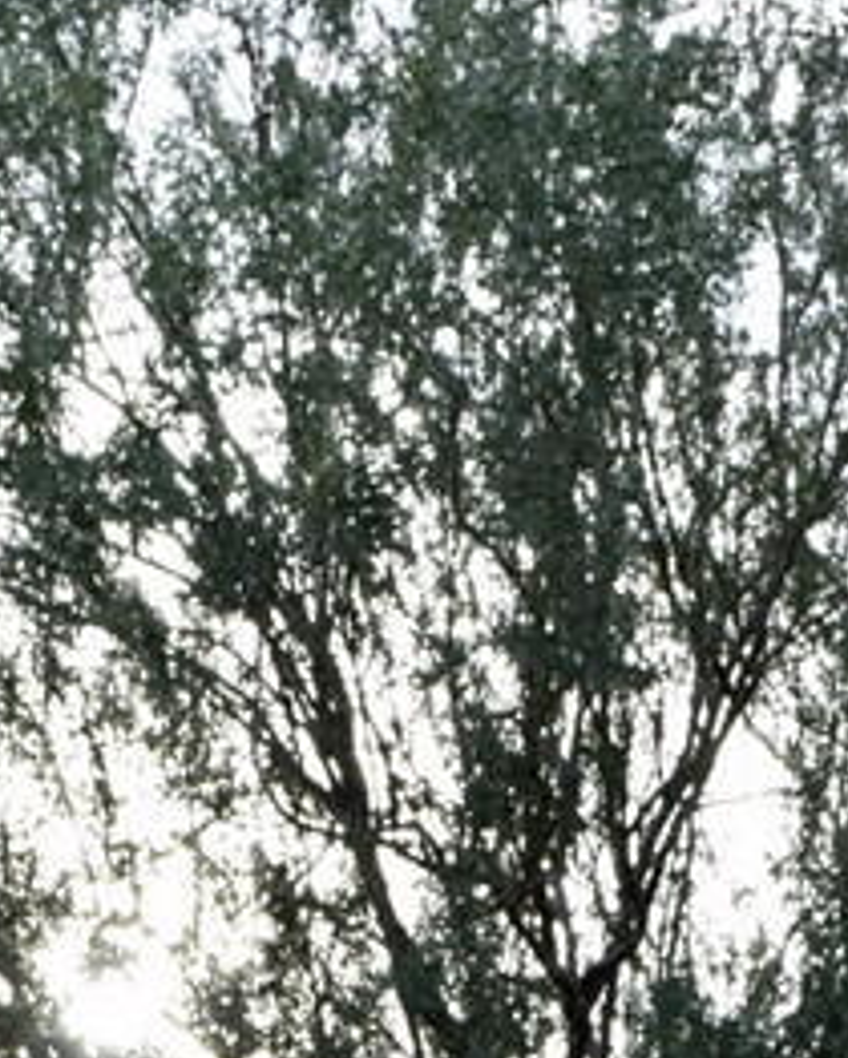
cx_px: 495
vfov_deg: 17.4
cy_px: 1595
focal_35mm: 99
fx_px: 3102
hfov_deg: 15.6
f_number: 9
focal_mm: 18
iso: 400
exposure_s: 1/160
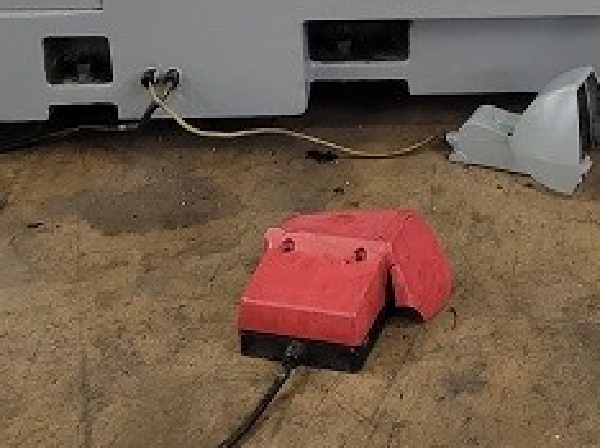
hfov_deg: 21.5
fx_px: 1541
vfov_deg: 15.5
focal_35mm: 89
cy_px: -192
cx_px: 554
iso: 250
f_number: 1.8
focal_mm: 5.4
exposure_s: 1/40
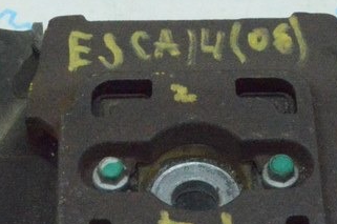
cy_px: 227
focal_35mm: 134
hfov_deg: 15.3
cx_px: 184
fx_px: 1252
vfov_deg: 10.1
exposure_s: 1/60
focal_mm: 28
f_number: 29
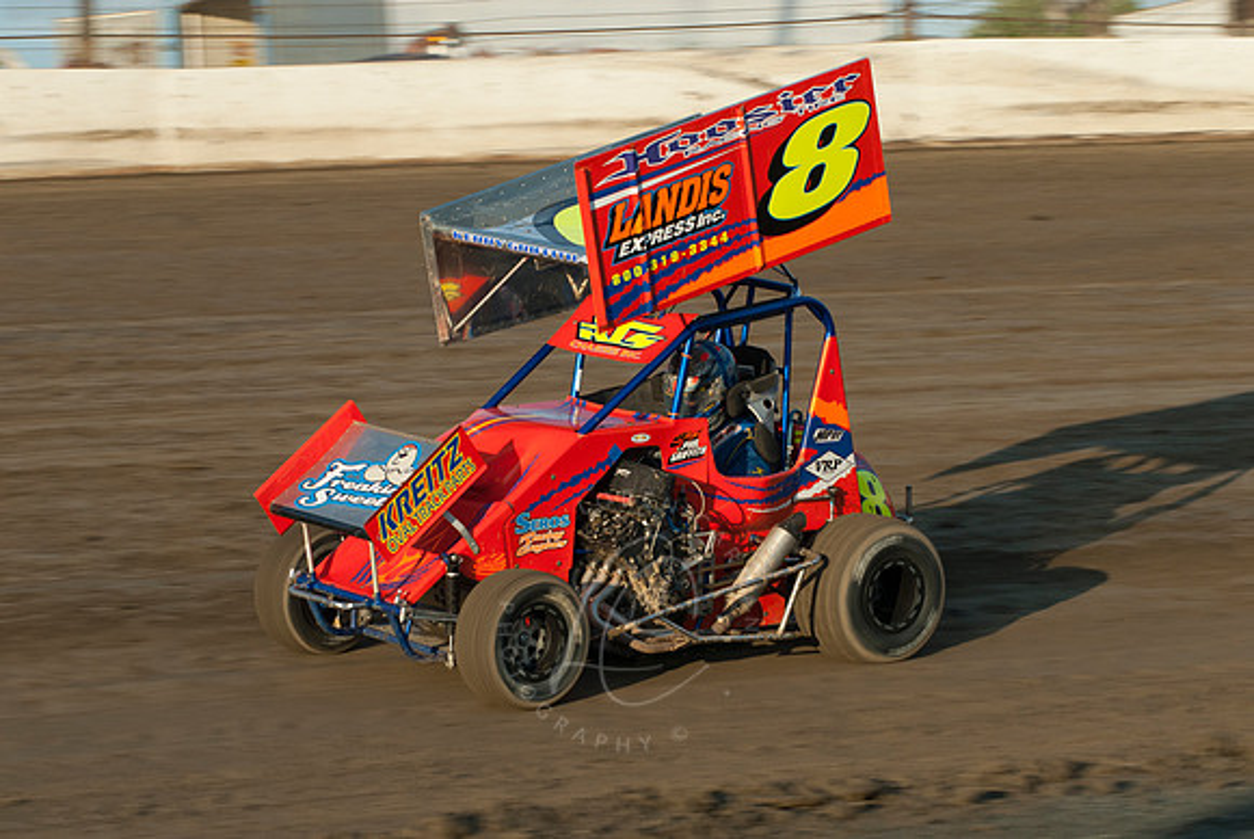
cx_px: 627
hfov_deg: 17.0
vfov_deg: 11.4
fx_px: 4184
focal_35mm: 120
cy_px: 420
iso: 400
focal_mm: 80
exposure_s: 1/400
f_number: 8
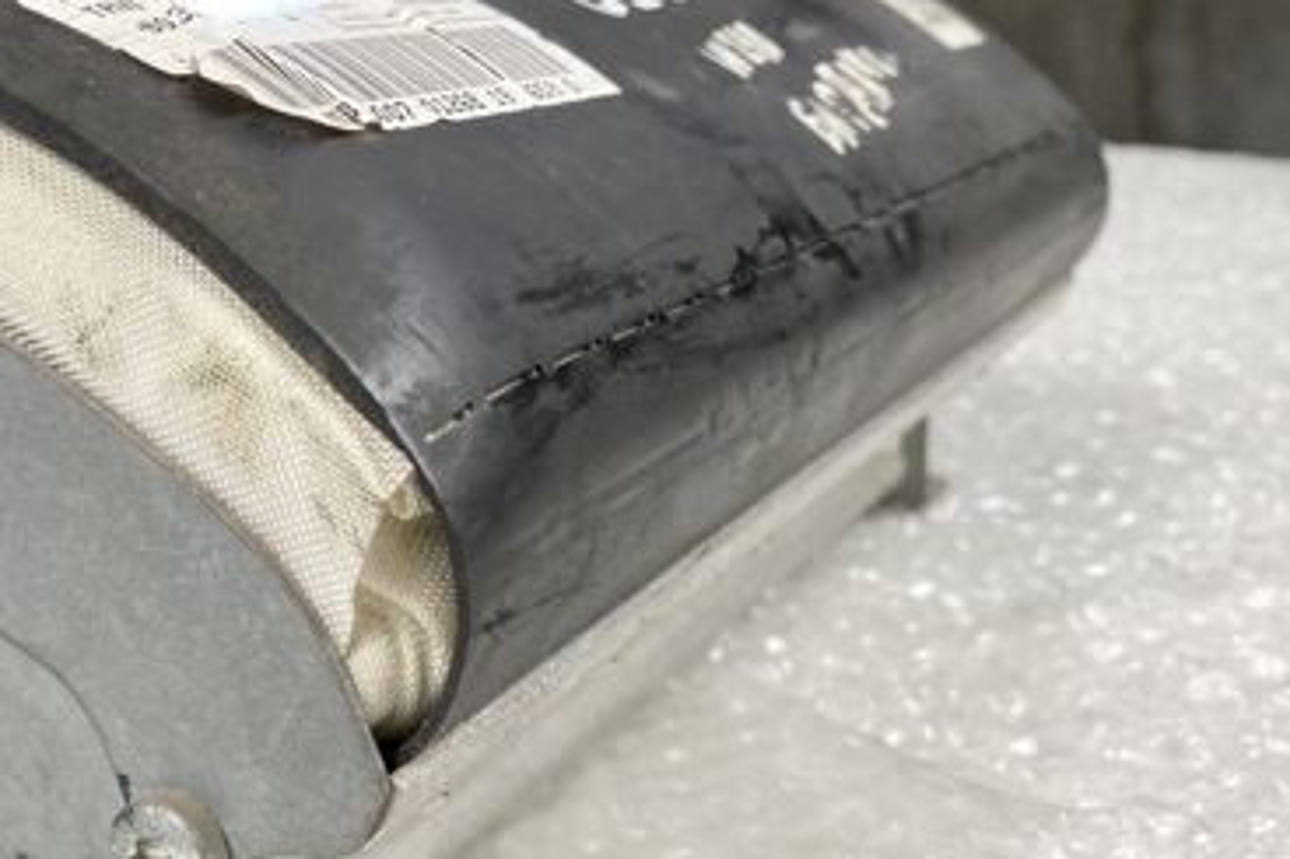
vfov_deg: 28.5
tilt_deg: -19.1
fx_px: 1683
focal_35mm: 47
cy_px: 550
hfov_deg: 40.4
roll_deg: +7.7
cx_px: 280
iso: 100
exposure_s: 1/100
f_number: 1.8
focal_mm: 4.25
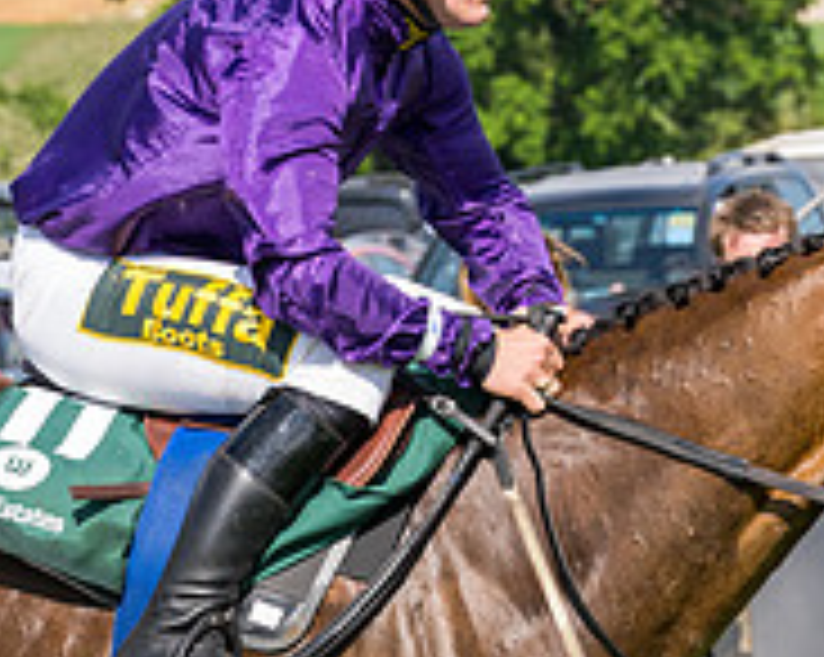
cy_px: 508
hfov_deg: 6.6
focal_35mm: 291
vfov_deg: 5.3
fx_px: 7089
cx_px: -56
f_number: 5
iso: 400
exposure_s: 1/2000
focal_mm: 70
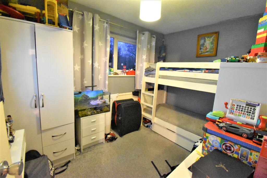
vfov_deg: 77.3
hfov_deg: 100.4
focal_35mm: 15
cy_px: 89
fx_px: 111
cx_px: 134
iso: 8000
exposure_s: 1/15
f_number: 9
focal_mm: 10
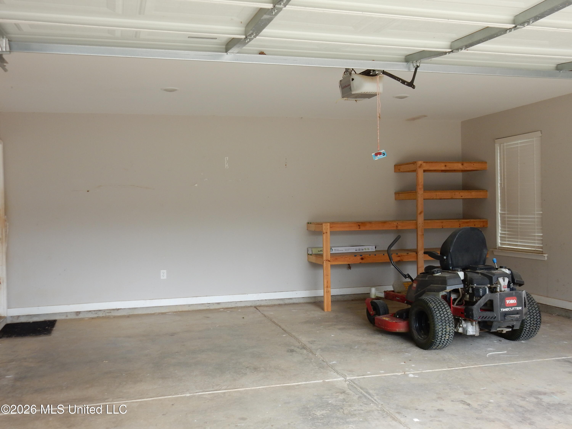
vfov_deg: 39.7
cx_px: 286
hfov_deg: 51.4
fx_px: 595
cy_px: 214
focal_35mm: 36
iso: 125
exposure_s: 1/60
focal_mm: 6.4
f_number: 4
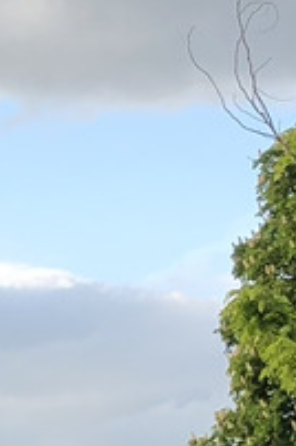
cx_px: -144
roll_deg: +0.9
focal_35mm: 231
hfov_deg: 5.9
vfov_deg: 8.8
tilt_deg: +6.2
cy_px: 532
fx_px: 2859
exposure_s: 1/432
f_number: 1.8
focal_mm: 4
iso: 20
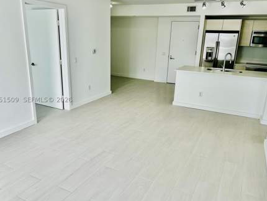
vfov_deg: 48.3
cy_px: 100
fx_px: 224
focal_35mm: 29
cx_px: 129
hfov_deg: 61.6
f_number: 1.5
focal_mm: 5.7
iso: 50
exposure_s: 1/523
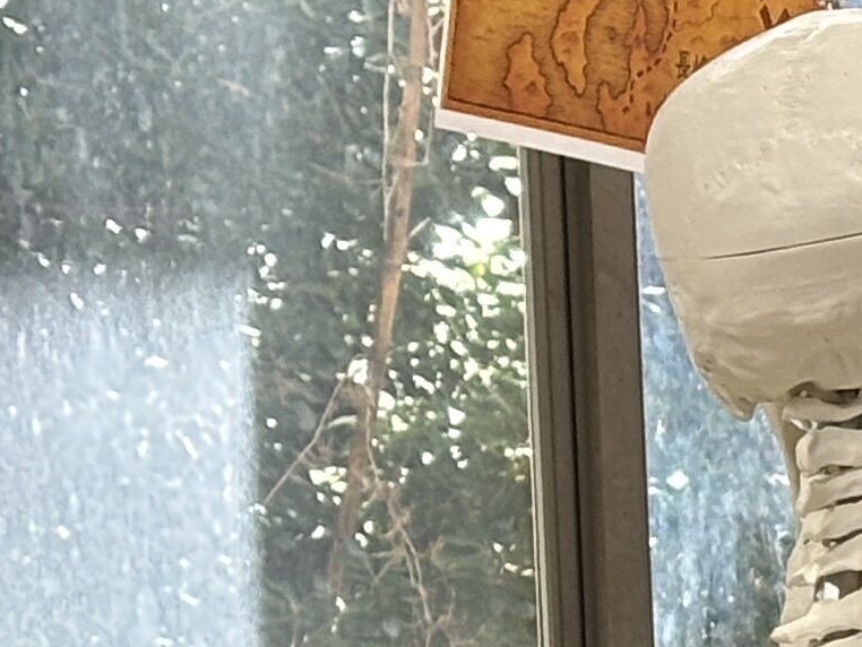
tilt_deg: -8.4
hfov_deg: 7.0
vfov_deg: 5.2
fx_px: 6850
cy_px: 1590
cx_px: 1645
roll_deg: +1.1
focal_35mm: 275
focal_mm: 5.96
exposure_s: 1/60
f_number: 1.6
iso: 64
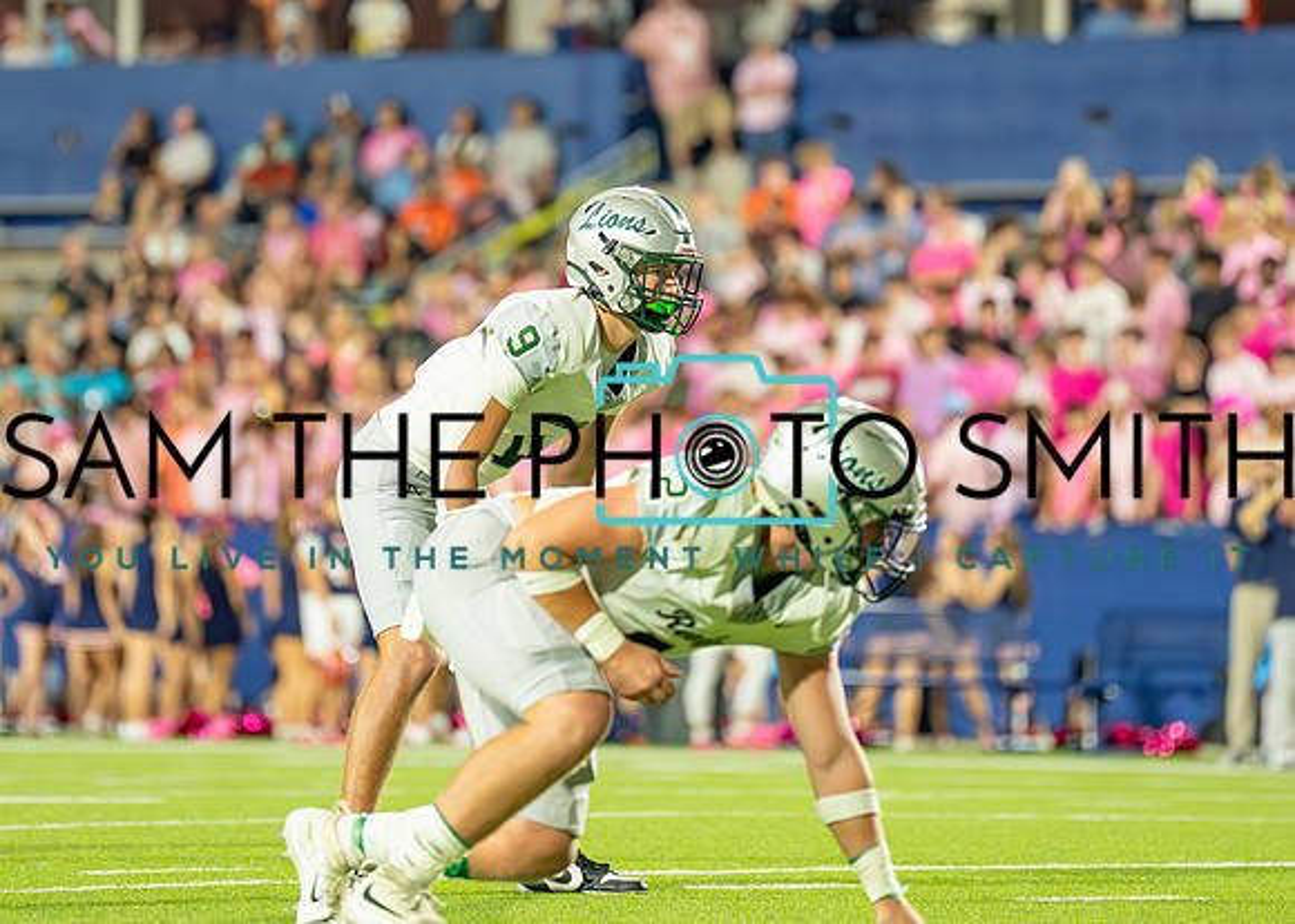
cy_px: 259
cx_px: 555
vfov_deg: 4.6
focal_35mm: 316
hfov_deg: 6.4
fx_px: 11608
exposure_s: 1/1600
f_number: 2.8
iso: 4000
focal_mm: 200
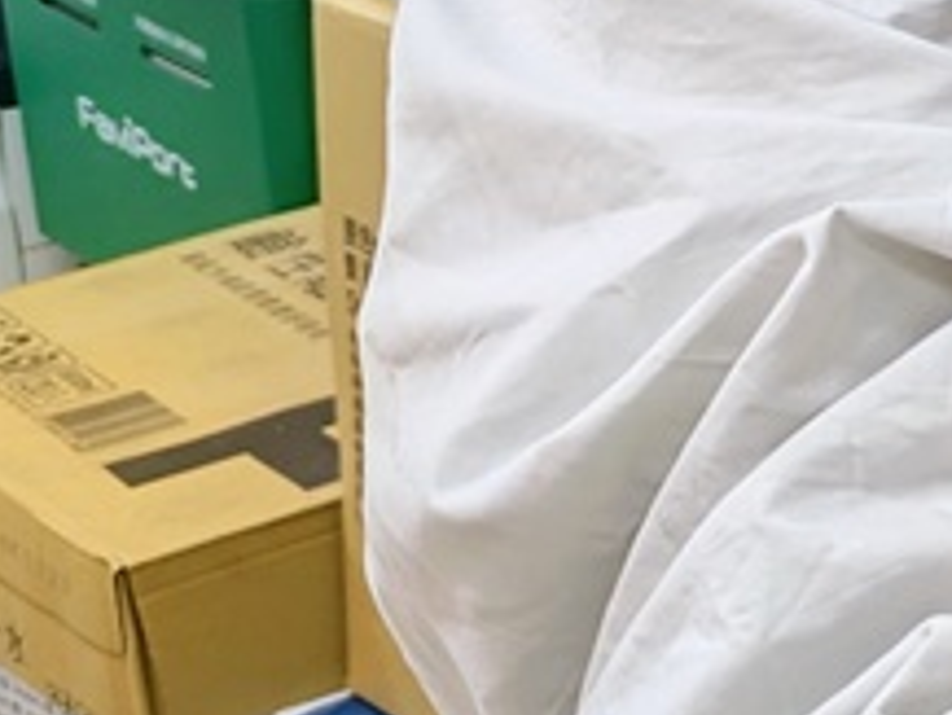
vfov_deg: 10.8
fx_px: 3660
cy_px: -311
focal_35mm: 133
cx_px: 2553
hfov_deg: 11.3
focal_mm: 6.81
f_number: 1.85
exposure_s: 1/40
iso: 56
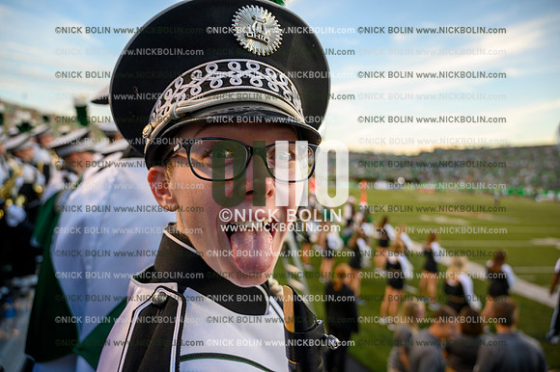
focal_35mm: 24
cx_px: 280
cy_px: 186
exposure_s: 1/50
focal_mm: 24
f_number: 4
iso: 100
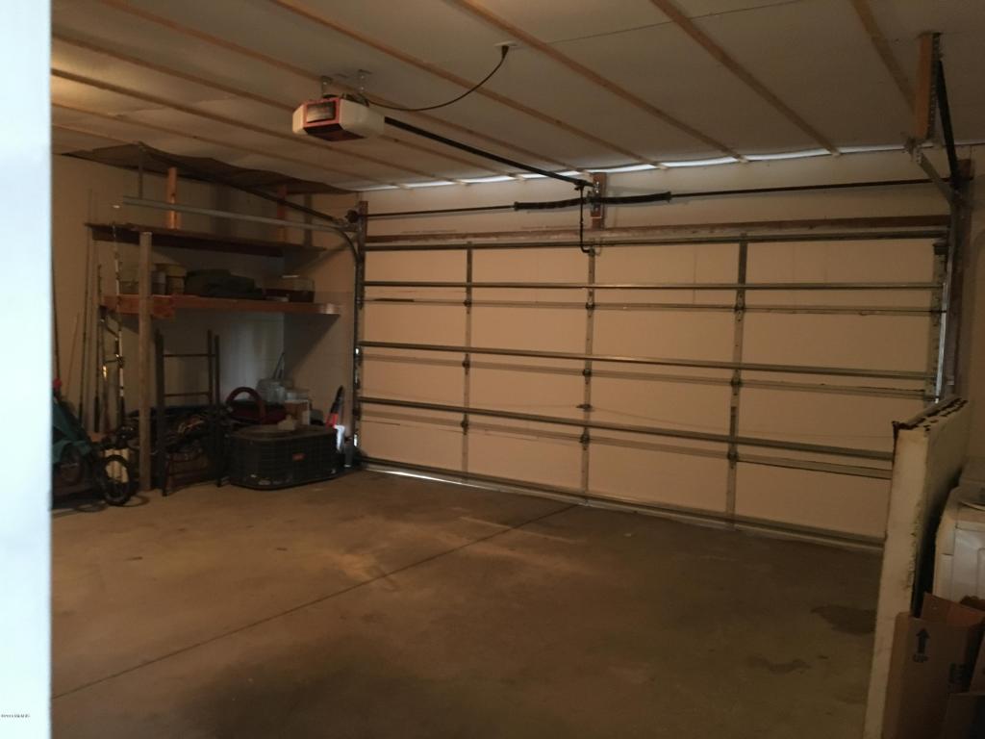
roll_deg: -1.3
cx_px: 492
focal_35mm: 29
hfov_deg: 61.7
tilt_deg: -3.4
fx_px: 825
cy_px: 370
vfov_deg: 48.2
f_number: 2.2
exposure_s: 1/15
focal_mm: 4.15
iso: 400
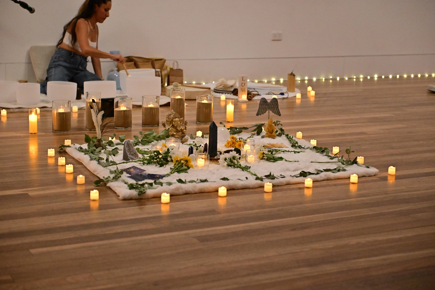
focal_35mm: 70
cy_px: 145
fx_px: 846
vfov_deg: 19.5
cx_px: 218
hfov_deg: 28.8
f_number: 2.8
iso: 5000
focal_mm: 70
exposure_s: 1/125
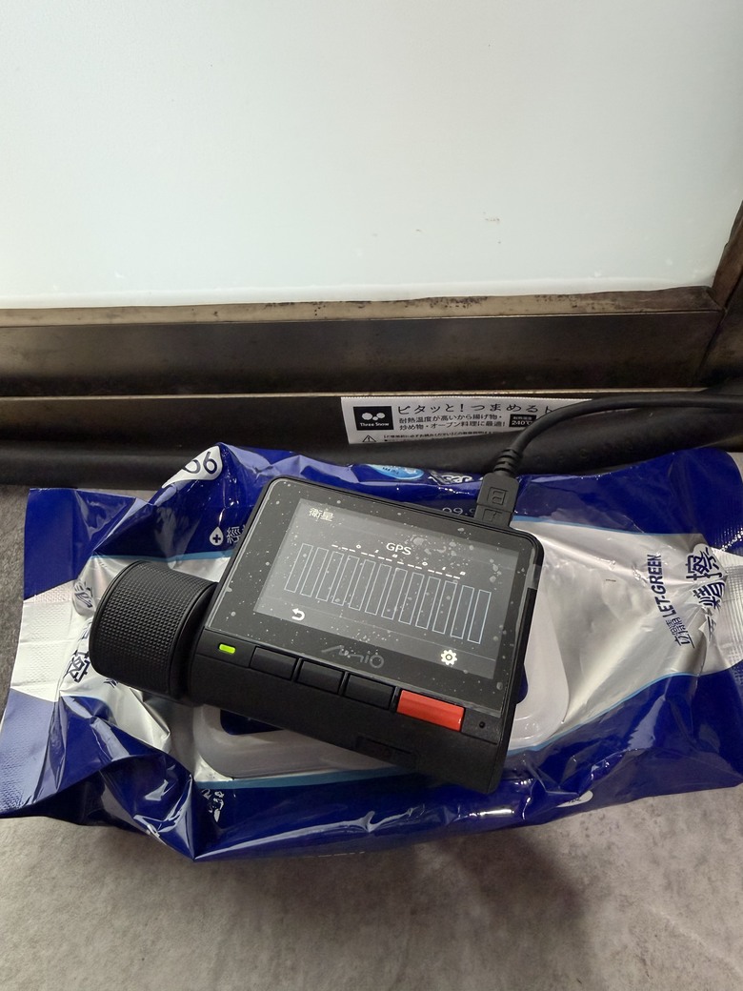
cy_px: 496
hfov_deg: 56.8
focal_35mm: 24
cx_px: 372
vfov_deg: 71.6
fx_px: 687
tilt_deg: -57.0
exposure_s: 1/120
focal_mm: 2.22
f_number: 2.2
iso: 320
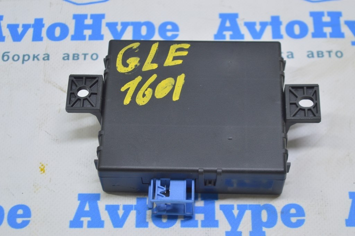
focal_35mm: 82
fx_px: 813
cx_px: 178
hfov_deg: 24.6
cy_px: 118
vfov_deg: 16.5
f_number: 5.6
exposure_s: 1/20
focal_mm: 55
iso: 400
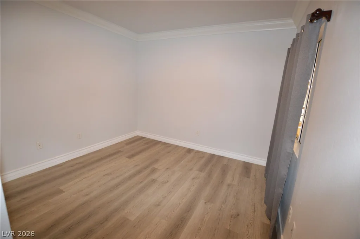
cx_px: 180
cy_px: 120
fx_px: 150
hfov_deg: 100.5
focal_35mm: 15
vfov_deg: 77.2
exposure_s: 1/60
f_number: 3.5
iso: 720
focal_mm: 10
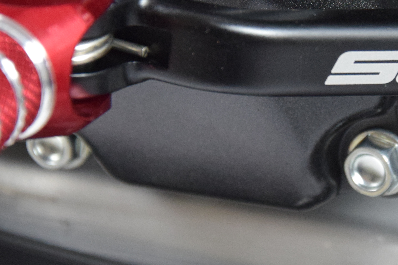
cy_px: 65
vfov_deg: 3.7
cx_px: 351
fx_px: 4117
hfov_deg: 5.5
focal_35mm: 372
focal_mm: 85
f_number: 5.6
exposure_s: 1/125
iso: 1800
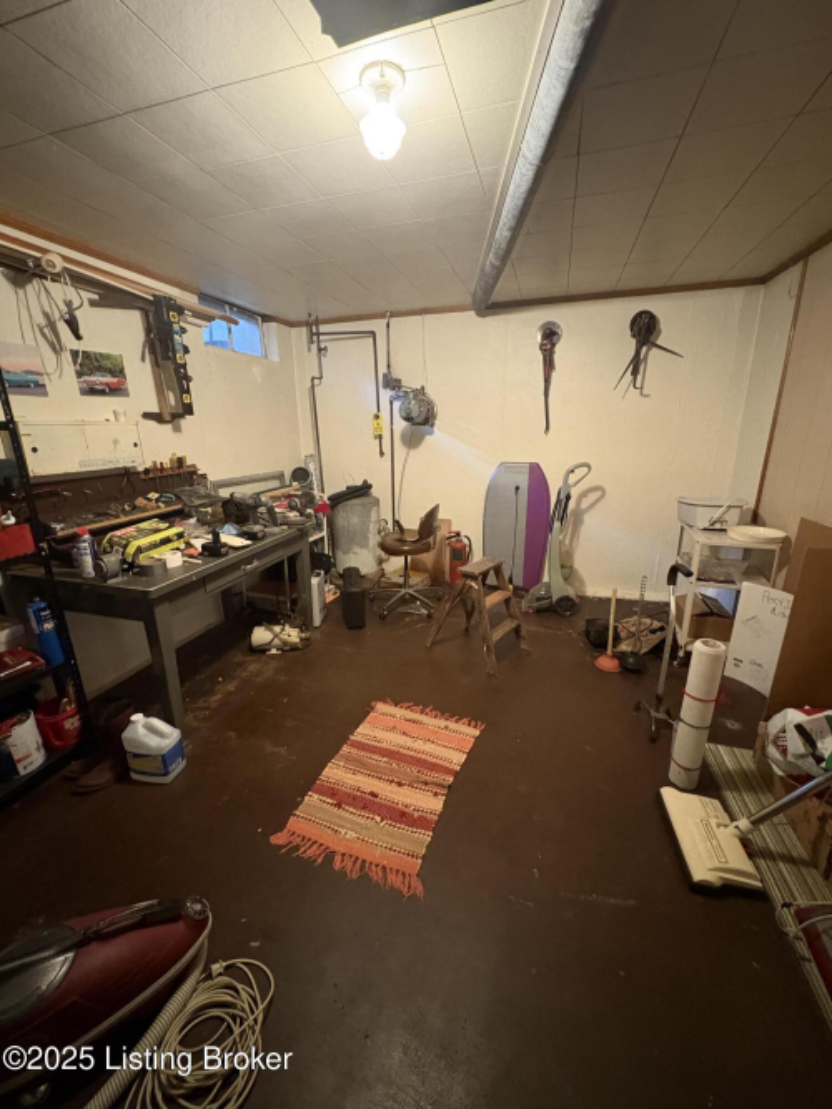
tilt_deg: -14.8
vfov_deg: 102.1
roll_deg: +1.1
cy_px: 554
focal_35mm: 14
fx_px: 449
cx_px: 416
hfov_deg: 85.7
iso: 1000
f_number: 2.2
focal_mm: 2.22
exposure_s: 1/30
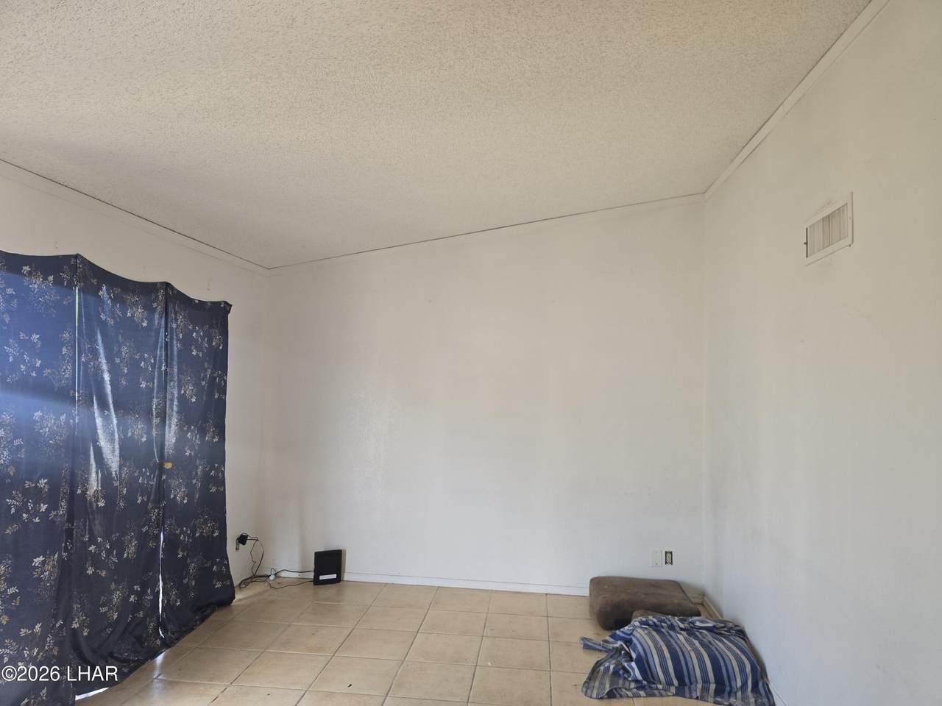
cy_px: 353
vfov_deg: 58.9
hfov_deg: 73.9
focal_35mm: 23
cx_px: 471
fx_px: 626
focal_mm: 6.3
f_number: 1.7
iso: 250
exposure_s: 1/120
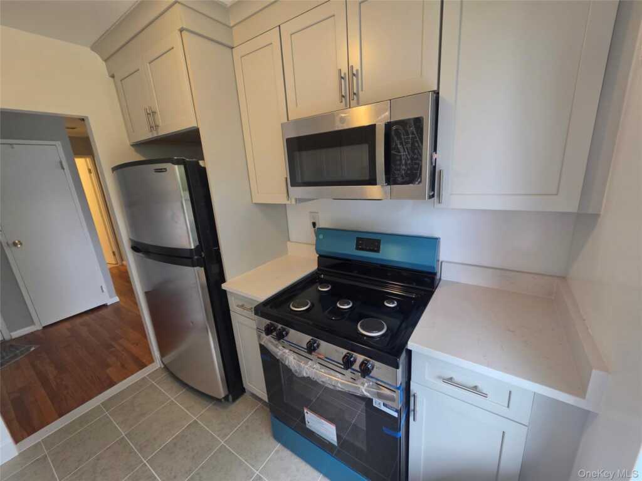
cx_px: 321
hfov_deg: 106.2
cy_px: 240
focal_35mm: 13
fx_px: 241
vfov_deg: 89.9
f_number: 1.9
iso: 160
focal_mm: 2.2
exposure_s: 1/120
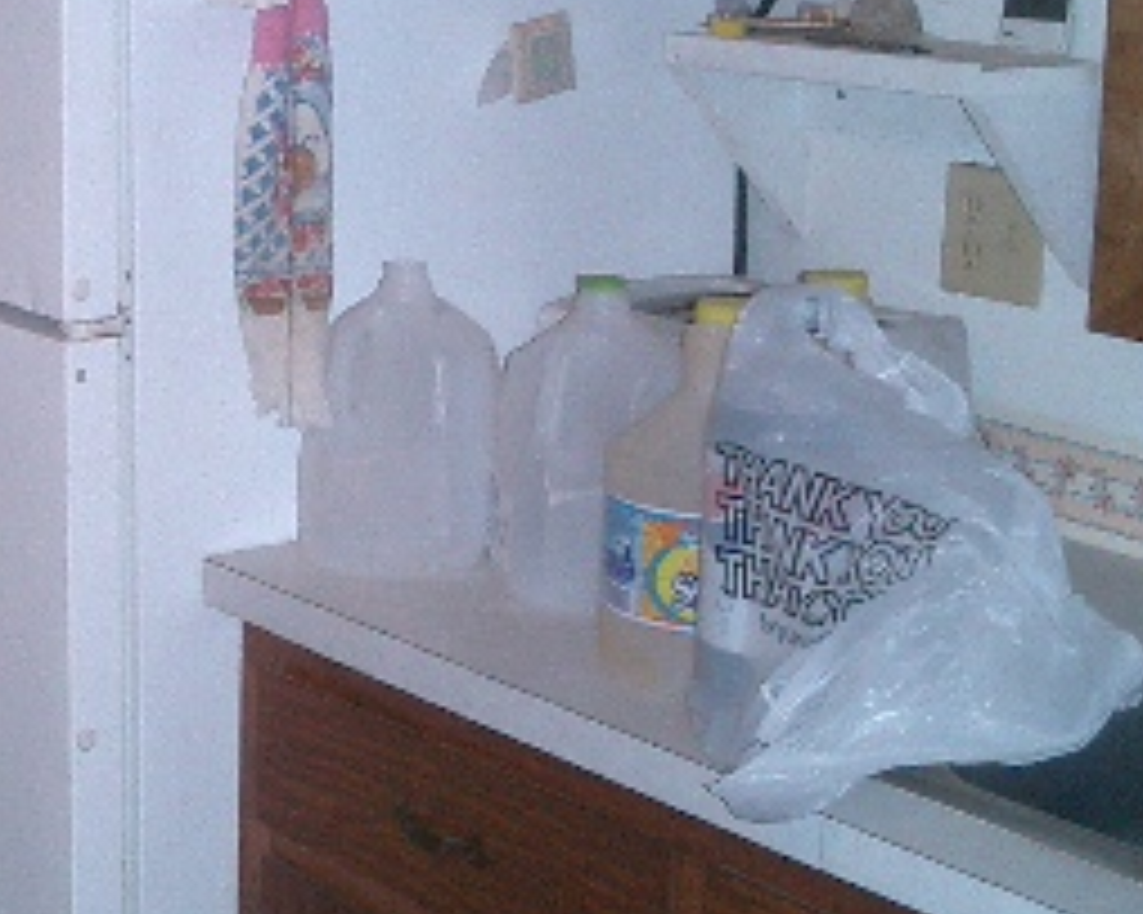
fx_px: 2908
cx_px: -4
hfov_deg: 21.4
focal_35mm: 86
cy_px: 360
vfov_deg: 17.8
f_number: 4.2
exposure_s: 1/40
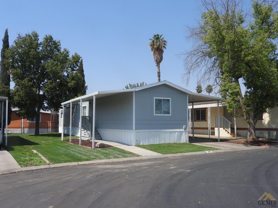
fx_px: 265
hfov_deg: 55.4
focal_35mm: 33
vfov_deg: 42.9
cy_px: 104
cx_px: 139
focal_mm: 5.9
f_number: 3.6
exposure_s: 1/1600
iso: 100
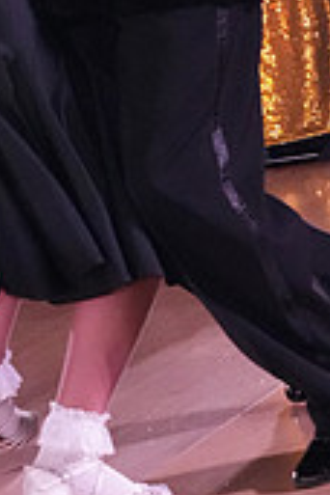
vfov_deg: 8.5
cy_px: -185
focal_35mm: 237
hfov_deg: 5.8
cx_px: 195
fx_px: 3258
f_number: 9
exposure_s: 1/250
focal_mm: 47
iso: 8000
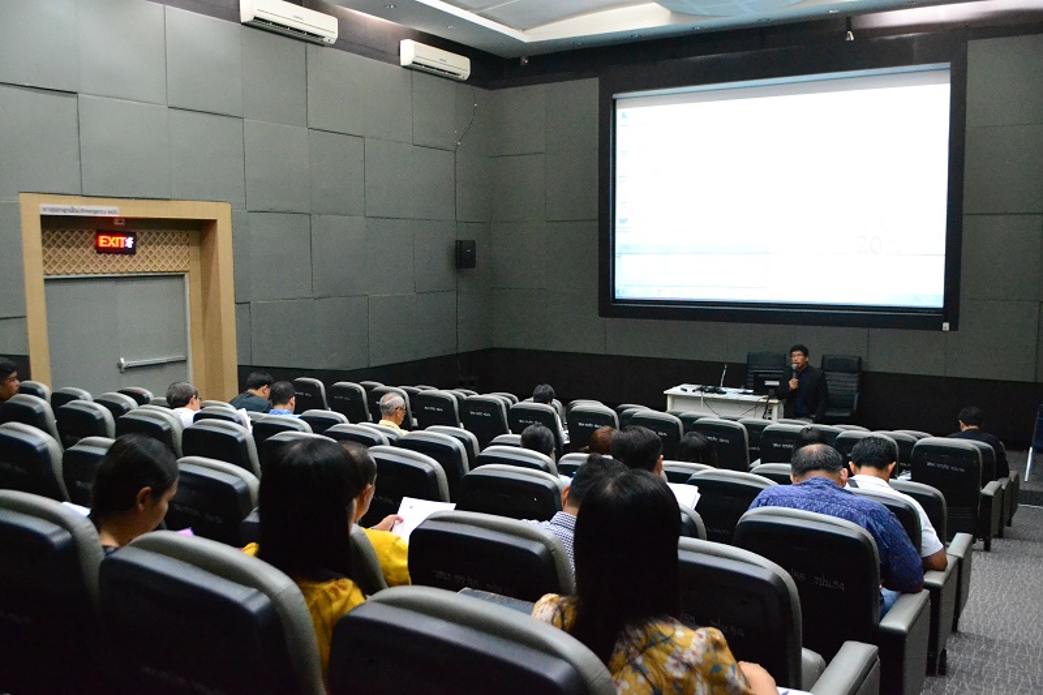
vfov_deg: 43.6
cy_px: 348
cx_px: 522
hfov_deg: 61.9
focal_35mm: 30
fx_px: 869
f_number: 4.5
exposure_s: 1/80
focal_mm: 20
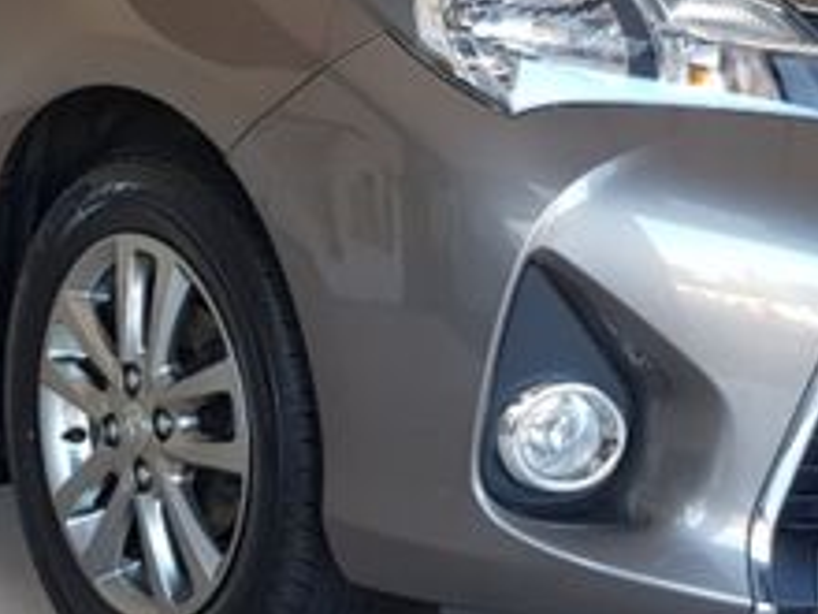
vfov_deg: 20.4
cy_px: 89
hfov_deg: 27.4
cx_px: 424
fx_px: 1678
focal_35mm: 71
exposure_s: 1/50
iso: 50
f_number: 1.7
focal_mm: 4.2
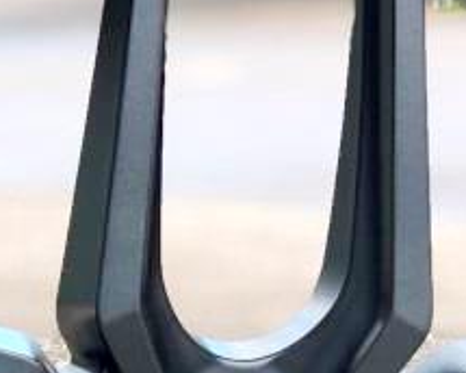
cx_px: 199
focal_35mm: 265
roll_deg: +2.5
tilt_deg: -12.1
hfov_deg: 7.3
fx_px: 3655
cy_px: 622
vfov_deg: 5.8
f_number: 2.8
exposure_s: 1/120
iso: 25
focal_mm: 6.6
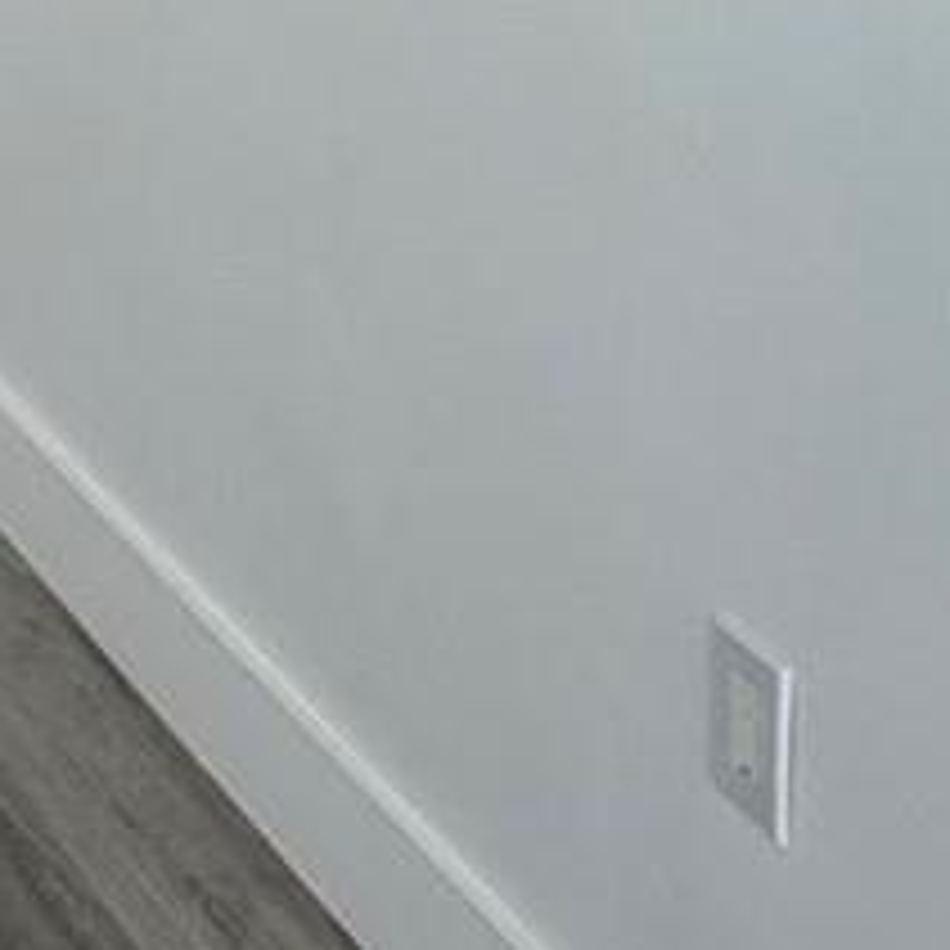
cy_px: -792
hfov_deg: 14.5
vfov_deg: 15.6
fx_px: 2919
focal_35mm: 94
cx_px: -1085
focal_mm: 2.22
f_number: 2.2
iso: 80
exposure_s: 1/120
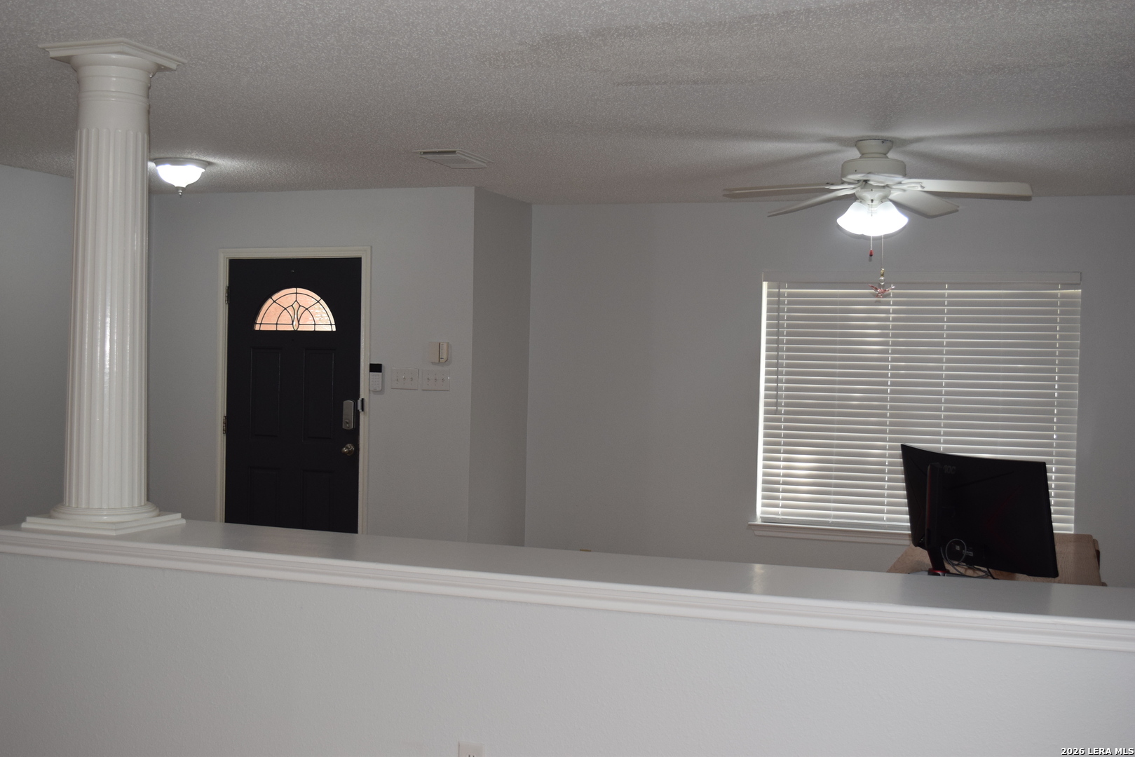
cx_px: 568
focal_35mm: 44
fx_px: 1372
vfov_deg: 30.9
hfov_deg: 45.0
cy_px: 378
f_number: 5.6
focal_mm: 29
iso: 560
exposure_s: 1/125
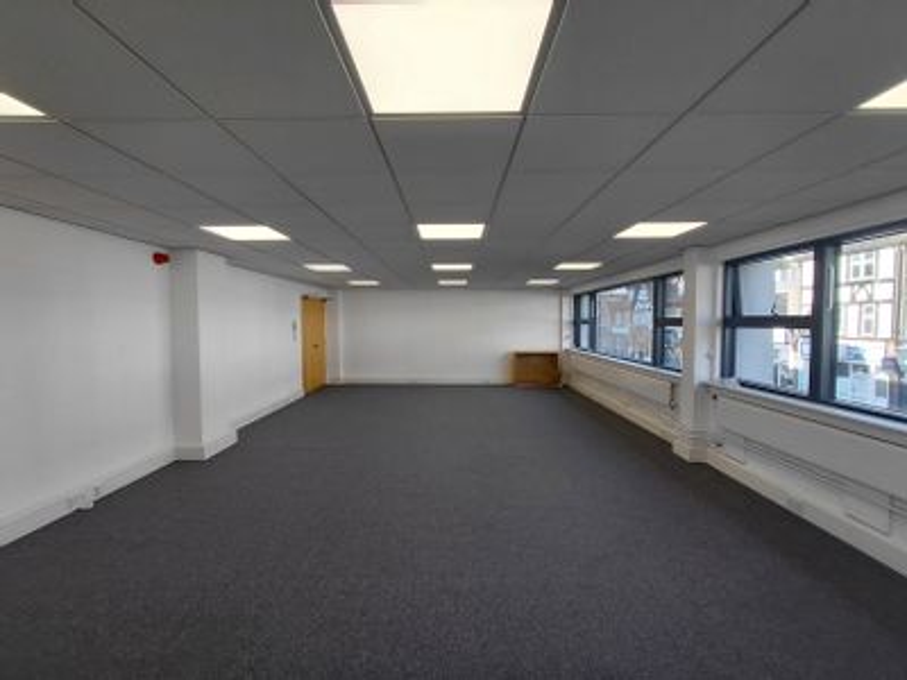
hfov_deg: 94.5
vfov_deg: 78.1
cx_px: 454
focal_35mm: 16
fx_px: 419
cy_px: 340
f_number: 2.2
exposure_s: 1/138
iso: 40
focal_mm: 1.64
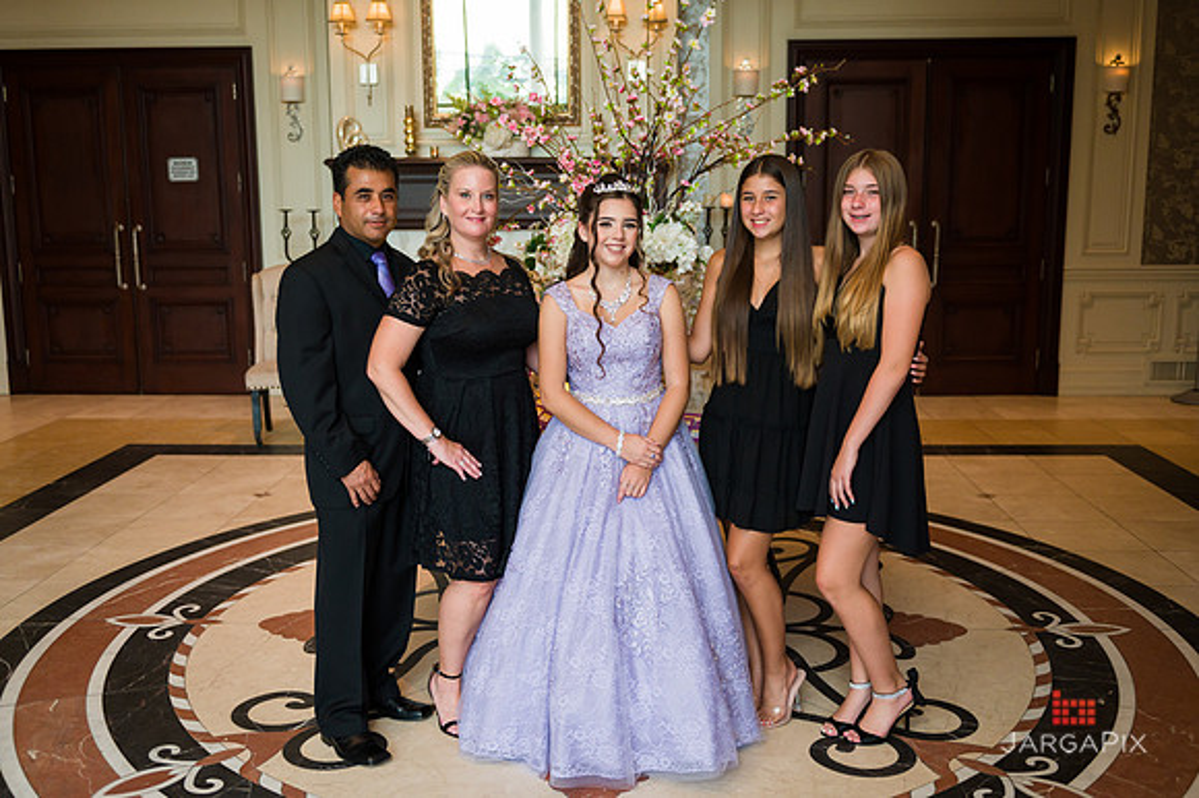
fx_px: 1200
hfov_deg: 53.1
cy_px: 387
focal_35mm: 36
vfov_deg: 36.8
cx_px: 593
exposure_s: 1/200
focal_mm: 34
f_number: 3.2
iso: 800
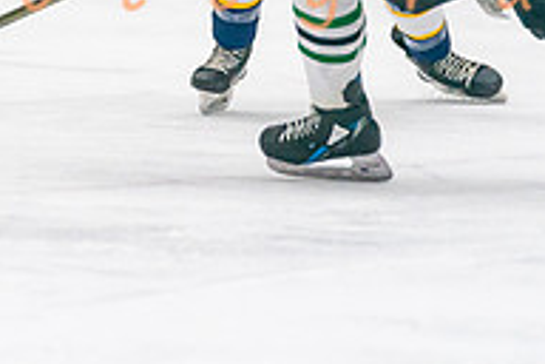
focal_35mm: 563
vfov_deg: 2.4
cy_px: -135
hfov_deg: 3.7
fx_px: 8523
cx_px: 133
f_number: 2.8
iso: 3200
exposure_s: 1/1250
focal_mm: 186
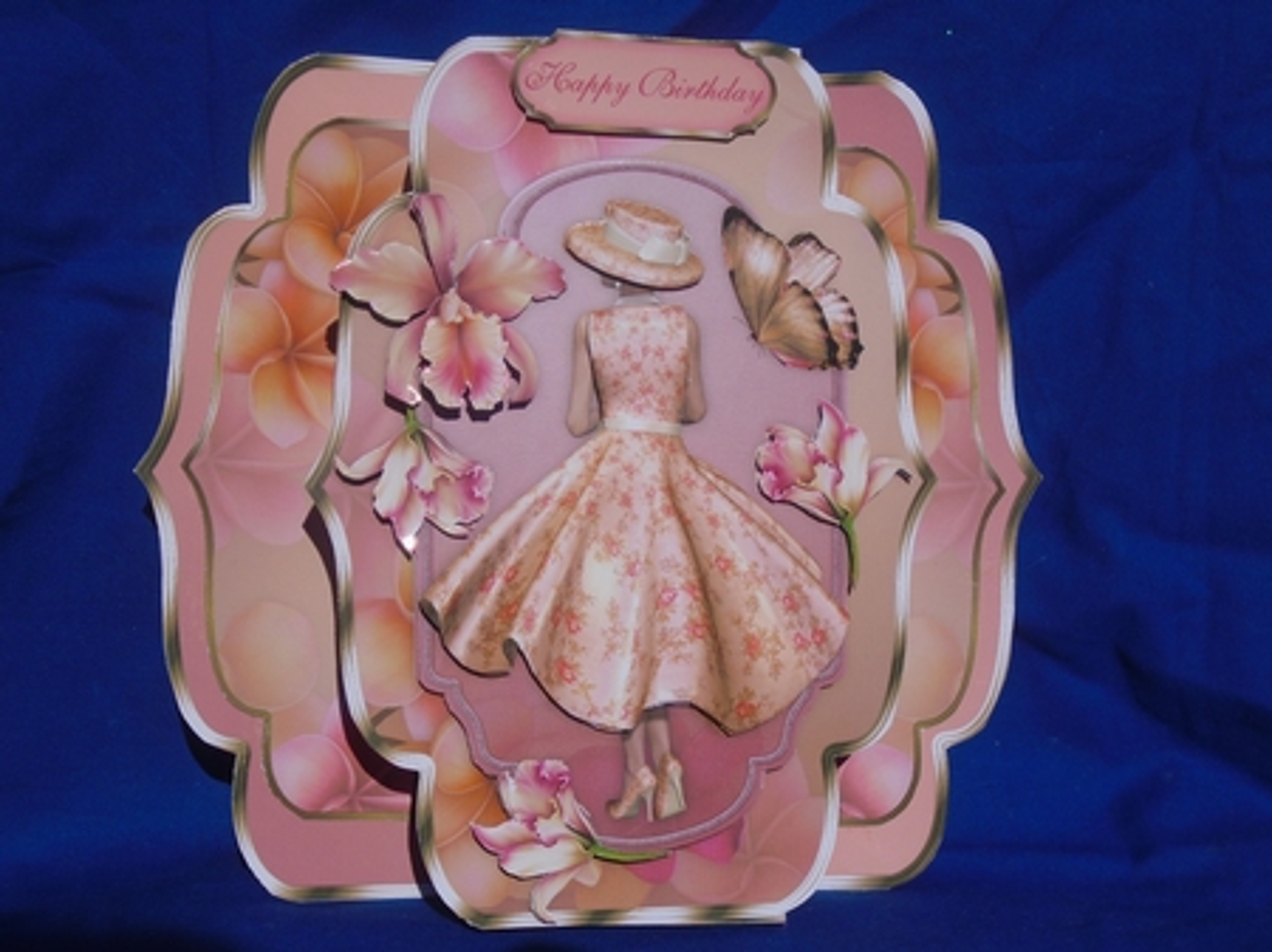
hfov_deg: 33.2
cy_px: 476
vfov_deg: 25.2
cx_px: 636
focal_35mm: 58
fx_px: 2130
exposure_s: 1/320
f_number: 12.3
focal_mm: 10.2
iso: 100
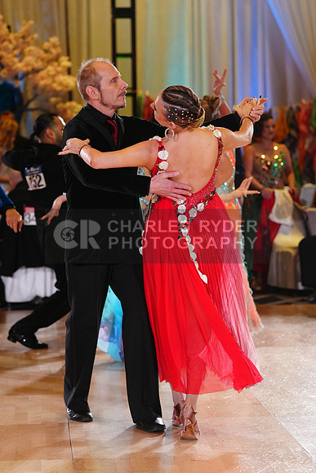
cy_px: 236
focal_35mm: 124
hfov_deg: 11.1
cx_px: 158
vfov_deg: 16.5
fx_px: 1632
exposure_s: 1/400
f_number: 4
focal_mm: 124
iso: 2000
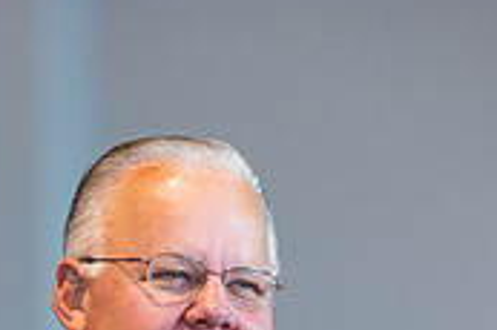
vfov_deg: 2.0
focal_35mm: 682
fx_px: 9406
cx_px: 105
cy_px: 426
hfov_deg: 3.0
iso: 1000
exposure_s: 1/200
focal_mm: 200
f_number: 4.5
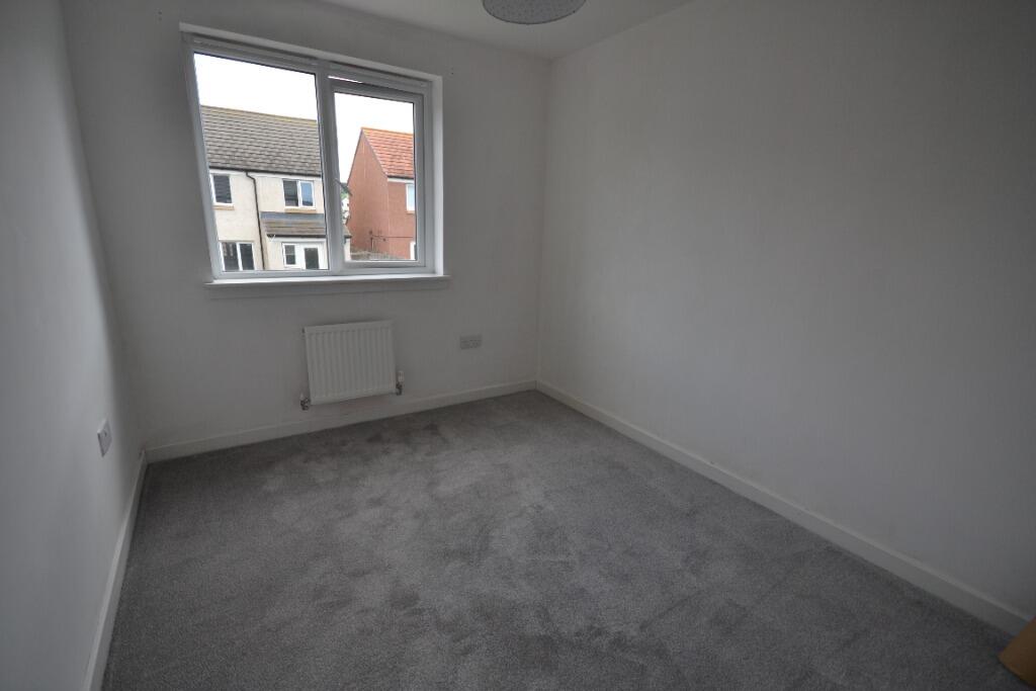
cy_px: 346
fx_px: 432
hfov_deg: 100.4
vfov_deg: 77.3
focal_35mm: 15
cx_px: 518
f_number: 5.6
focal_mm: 10
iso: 180
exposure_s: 1/125
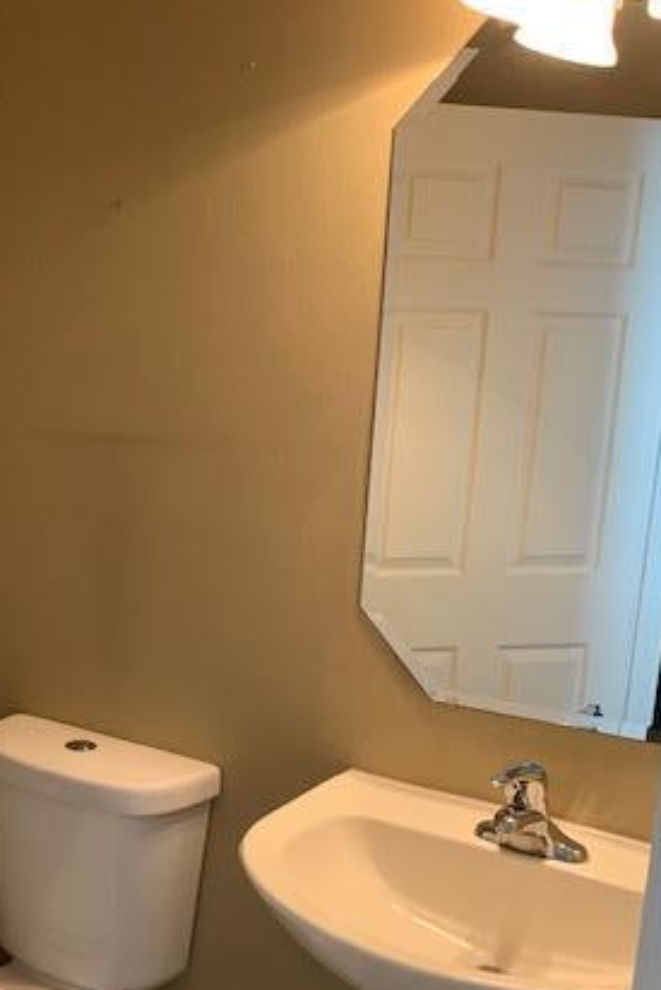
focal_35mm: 42
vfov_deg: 45.5
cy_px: 678
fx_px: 1156
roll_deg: -1.4
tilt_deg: -12.7
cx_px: 142
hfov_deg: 31.2
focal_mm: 4.25
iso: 250
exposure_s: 1/60
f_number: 1.8
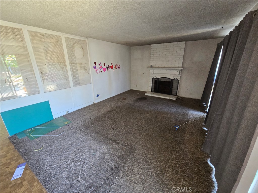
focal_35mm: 13
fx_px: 97
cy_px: 96
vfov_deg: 89.9
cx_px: 129
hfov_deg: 106.2
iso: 400
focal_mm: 2.2
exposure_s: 1/60
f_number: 2.2
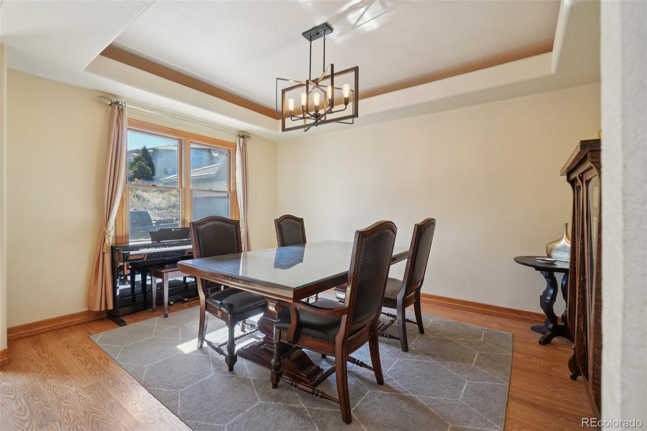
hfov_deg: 100.4
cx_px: 324
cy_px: 216
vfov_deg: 77.3
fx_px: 270
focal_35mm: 15
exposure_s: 1/25
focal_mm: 10
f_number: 8
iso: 400
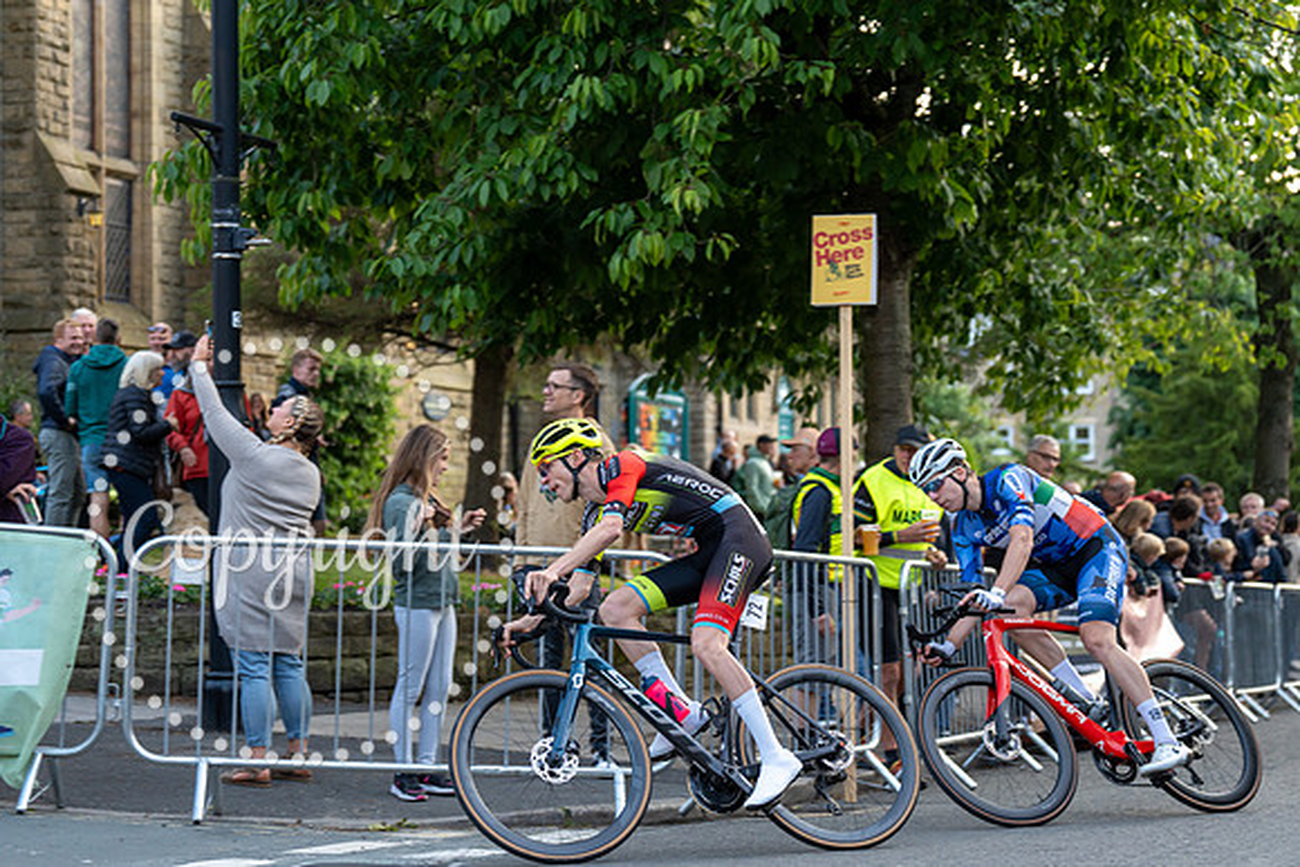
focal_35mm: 70
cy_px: 434
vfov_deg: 19.5
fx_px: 2528
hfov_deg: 28.8
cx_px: 650
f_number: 2.8
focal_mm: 70
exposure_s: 1/800
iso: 1000
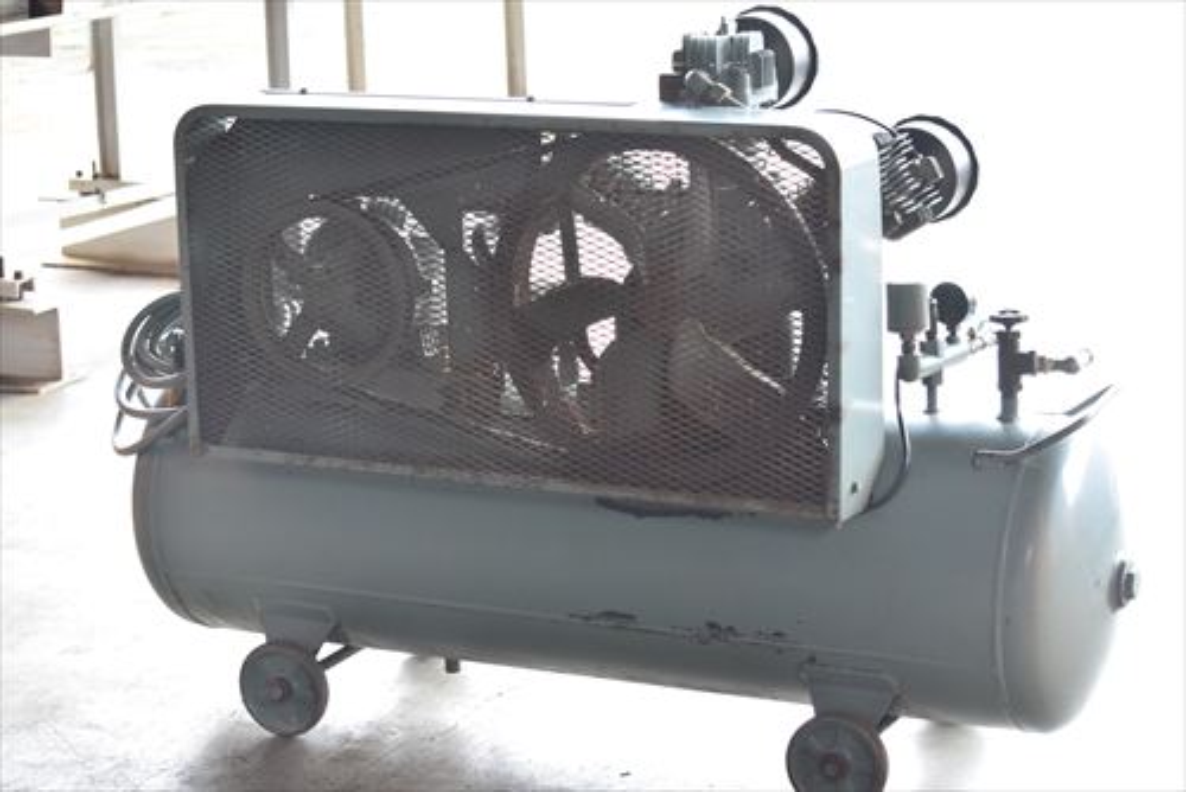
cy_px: 396
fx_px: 2719
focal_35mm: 82
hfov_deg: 24.6
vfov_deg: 16.6
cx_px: 593
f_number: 6.3
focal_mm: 55
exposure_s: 1/20
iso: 1250
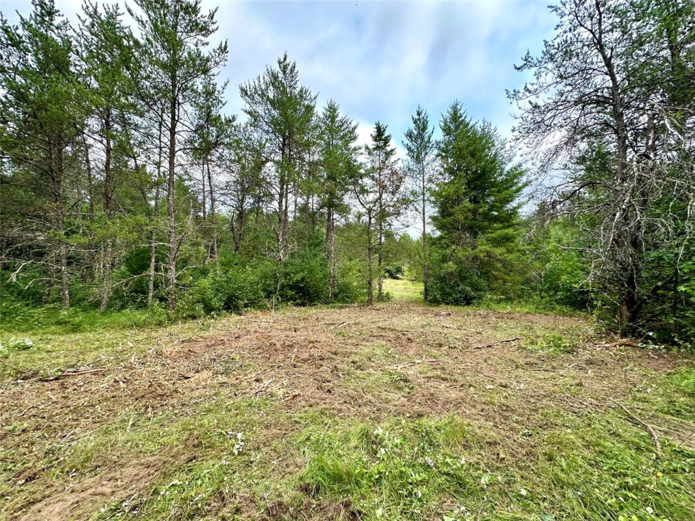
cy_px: 260
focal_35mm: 14
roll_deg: -1.0
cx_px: 348
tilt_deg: +4.6
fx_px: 281
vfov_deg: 85.7
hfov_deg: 102.1
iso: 40
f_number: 2.2
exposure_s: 1/306
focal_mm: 2.22
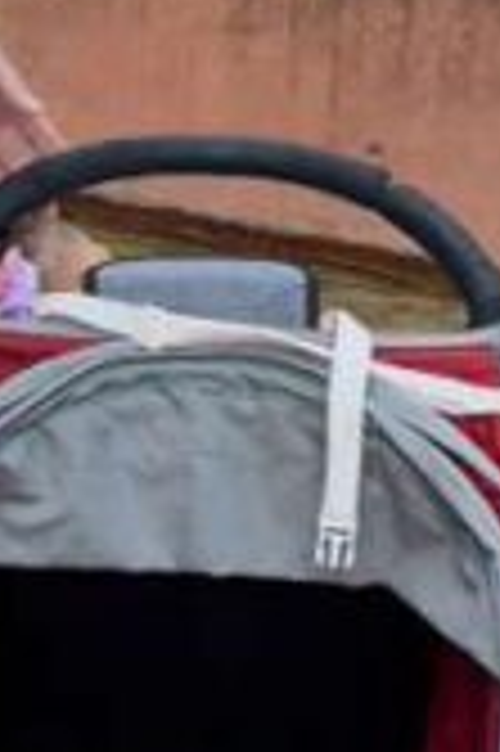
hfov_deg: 8.6
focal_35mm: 147
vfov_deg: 12.3
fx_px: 3069
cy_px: -784
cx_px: -653
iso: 25
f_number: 1.8
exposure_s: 1/769
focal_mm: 5.4
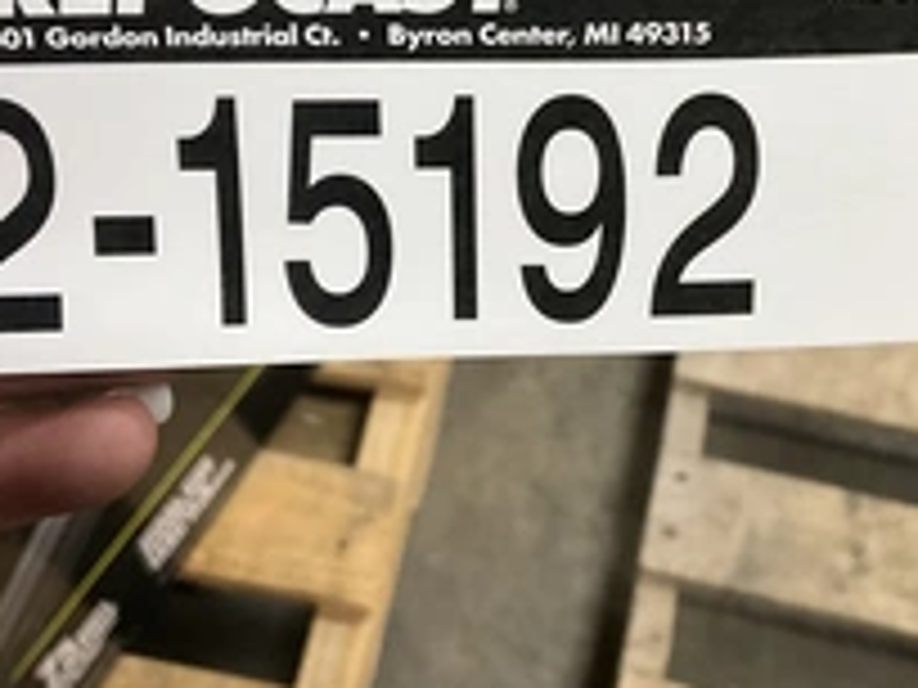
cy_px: 112
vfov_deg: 25.1
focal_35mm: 57
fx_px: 1512
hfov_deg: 33.6
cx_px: 562
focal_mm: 3
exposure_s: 1/60
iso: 200
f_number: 1.8
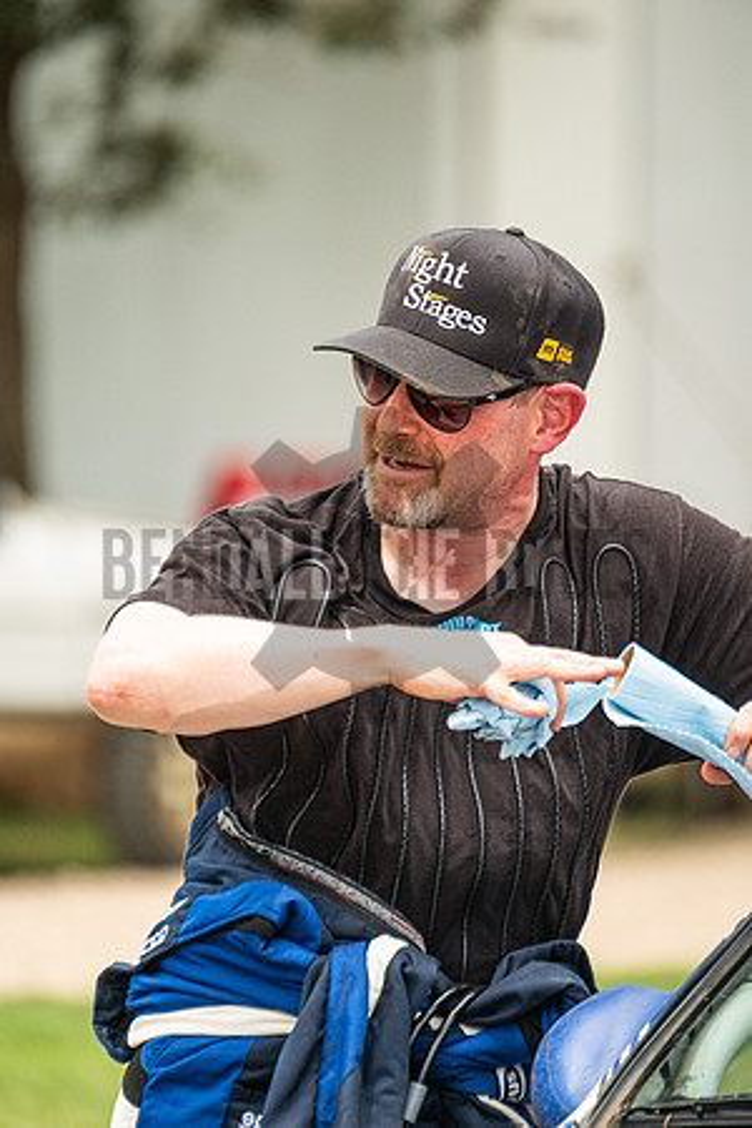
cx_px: 376
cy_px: 564
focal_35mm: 600
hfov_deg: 2.3
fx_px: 18799
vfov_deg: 3.4
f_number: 5.6
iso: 400
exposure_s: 1/400
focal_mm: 400
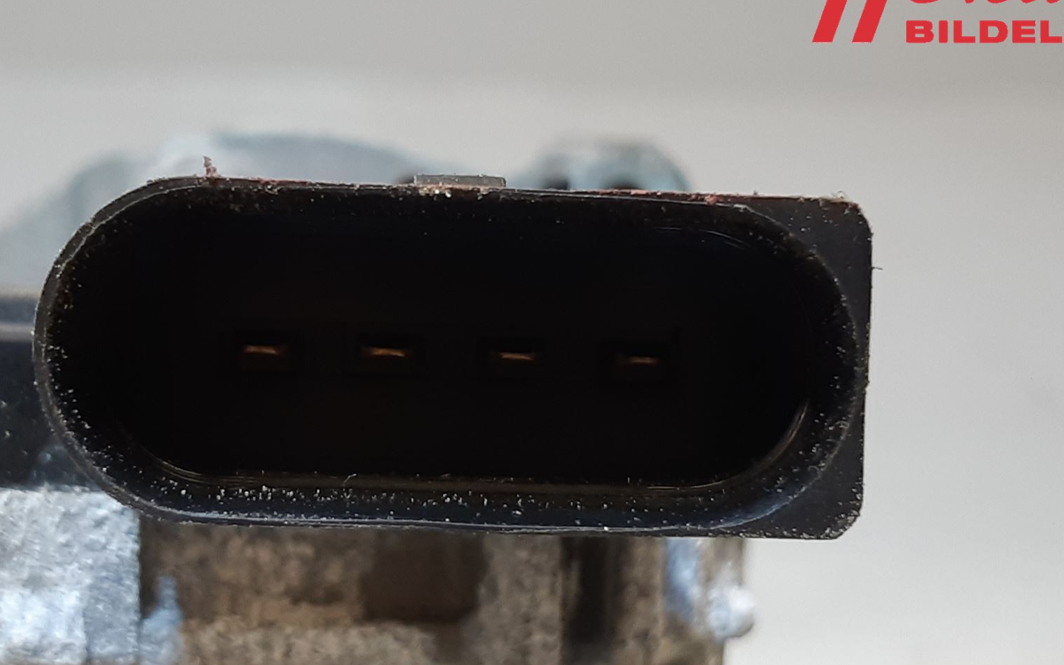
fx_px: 1073
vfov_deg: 34.0
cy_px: 461
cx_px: 526
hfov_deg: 52.7
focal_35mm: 37
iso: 100
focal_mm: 3.93
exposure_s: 1/50
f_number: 1.7
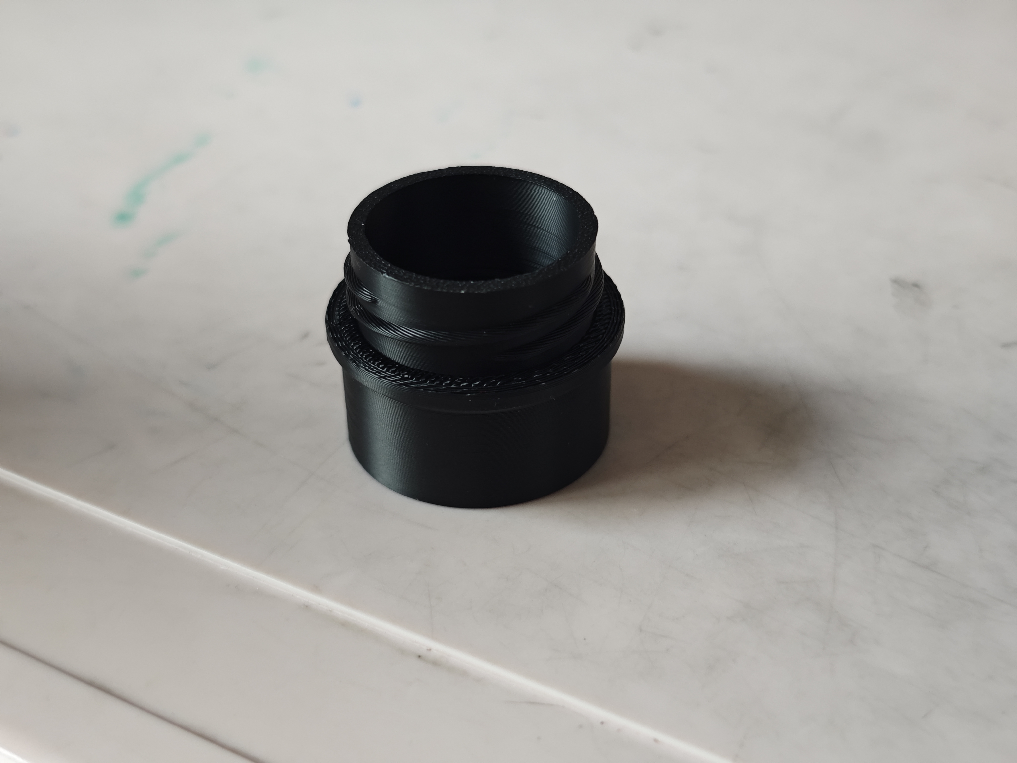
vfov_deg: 31.5
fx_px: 1351
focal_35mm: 46
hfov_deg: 41.2
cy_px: 382
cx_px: 508
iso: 320
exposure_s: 1/100
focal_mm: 6.68
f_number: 1.42
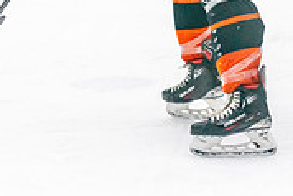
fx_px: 2044
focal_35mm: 251
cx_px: 283
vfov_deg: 5.4
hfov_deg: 8.2
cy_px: -108
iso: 3200
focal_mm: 77
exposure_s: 1/1250
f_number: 2.8
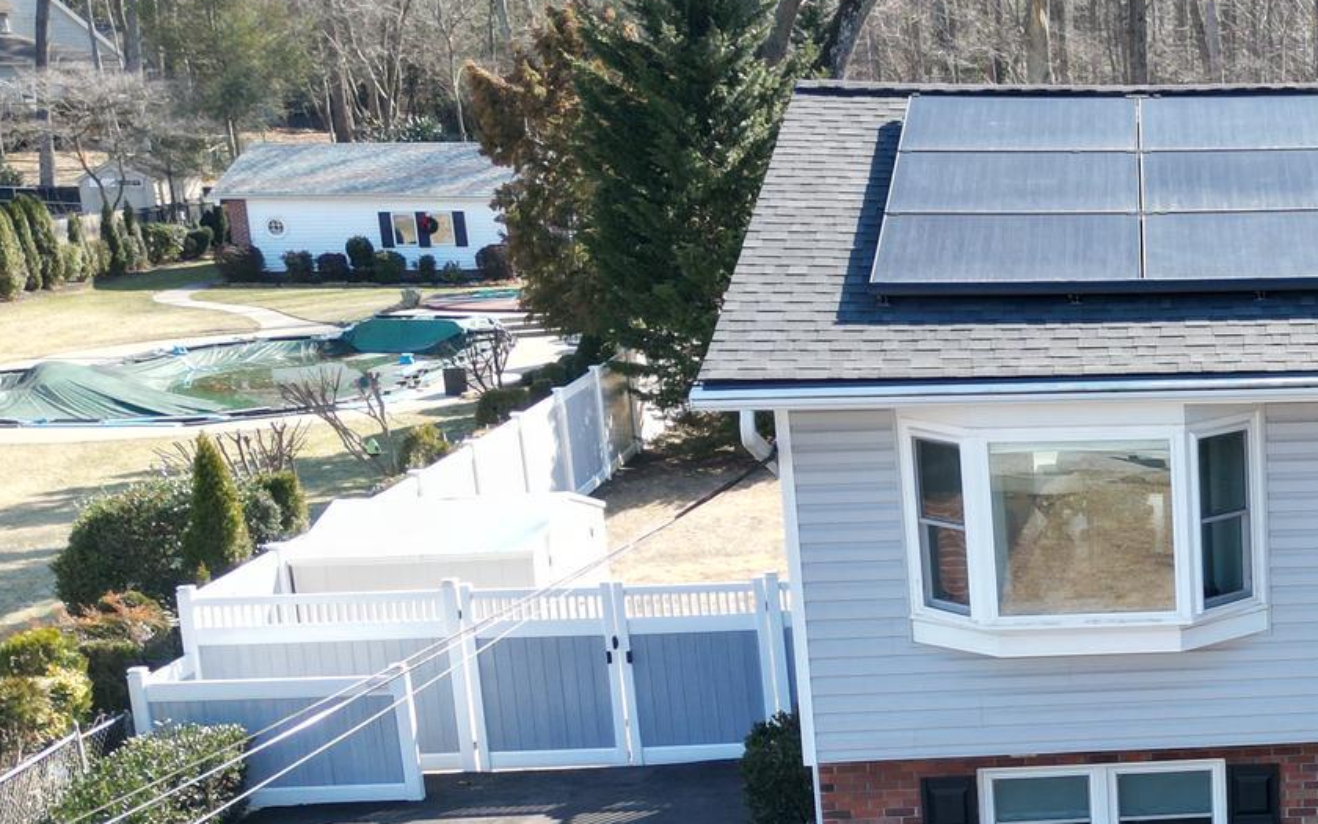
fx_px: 2227
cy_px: 680
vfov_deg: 20.7
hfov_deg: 30.0
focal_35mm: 62
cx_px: 1403
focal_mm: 6.72
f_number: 1.7
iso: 120
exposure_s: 1/725
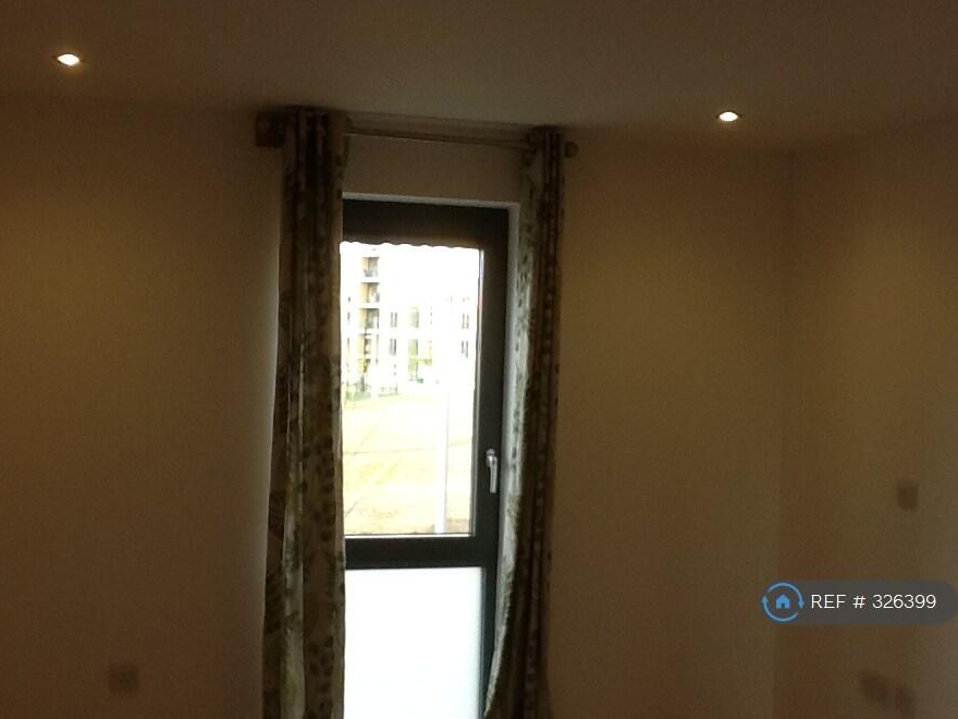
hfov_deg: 39.6
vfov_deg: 30.3
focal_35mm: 48
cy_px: 383
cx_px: 450
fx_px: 1328
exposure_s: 1/100
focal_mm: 2.03
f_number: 2.4
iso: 50
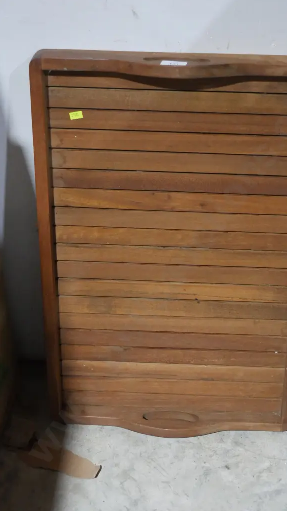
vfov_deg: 31.0
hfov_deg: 17.7
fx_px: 920
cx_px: 190
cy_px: 255
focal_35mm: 68
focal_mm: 31
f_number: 5.4
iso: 3200
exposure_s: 1/80
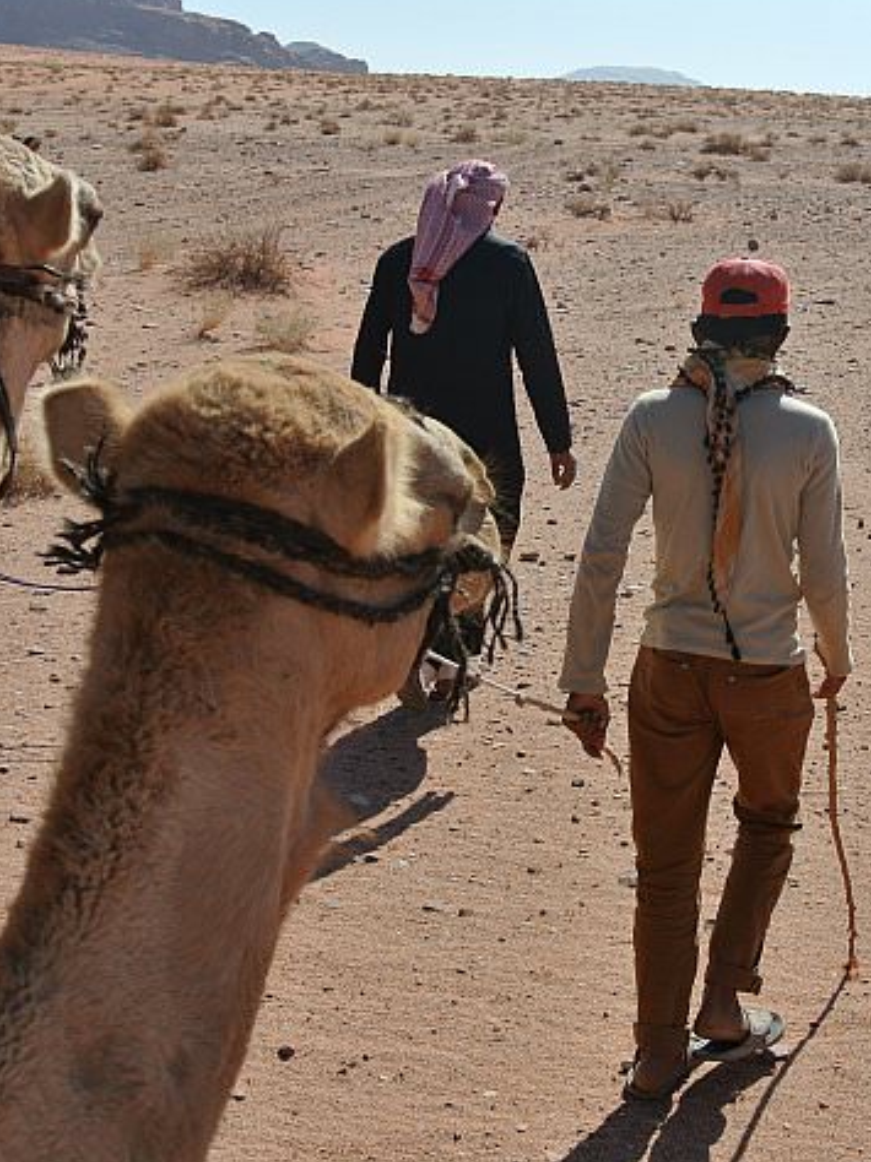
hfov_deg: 22.8
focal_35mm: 64
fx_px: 2149
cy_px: 704
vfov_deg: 30.2
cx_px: 618
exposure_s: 1/800
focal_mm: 13.1
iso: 100
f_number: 5
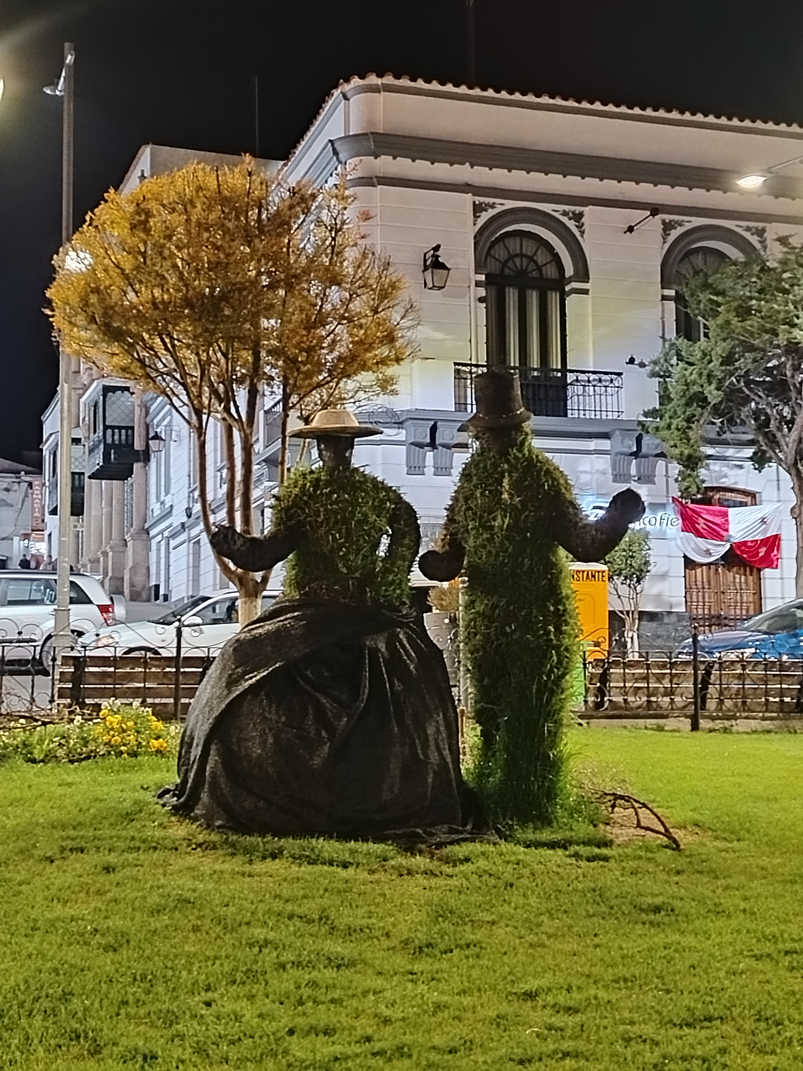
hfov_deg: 30.3
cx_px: 402
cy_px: 536
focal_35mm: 48
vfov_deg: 39.7
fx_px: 1485
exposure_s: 1/20
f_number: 1.75
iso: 1826
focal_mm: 5.25
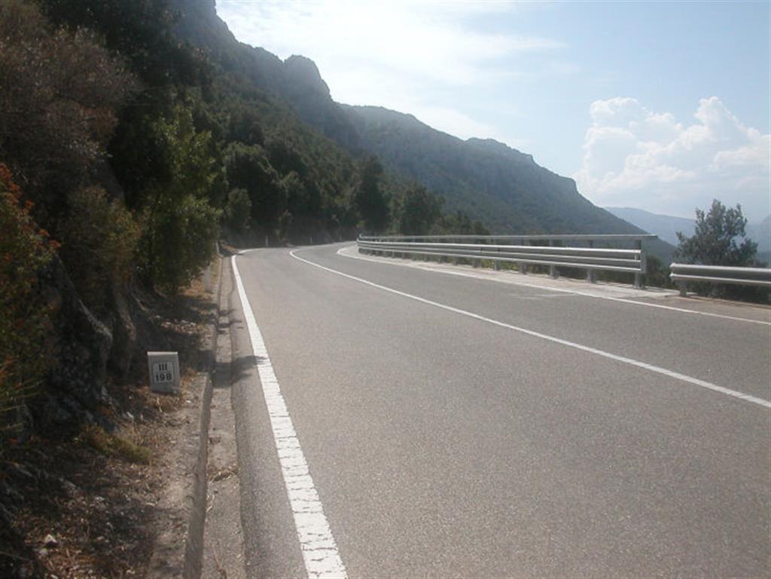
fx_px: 824
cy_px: 290
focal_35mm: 37
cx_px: 386
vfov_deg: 38.7
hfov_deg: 50.1
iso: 100
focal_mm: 5.6
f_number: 4.5
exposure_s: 1/841
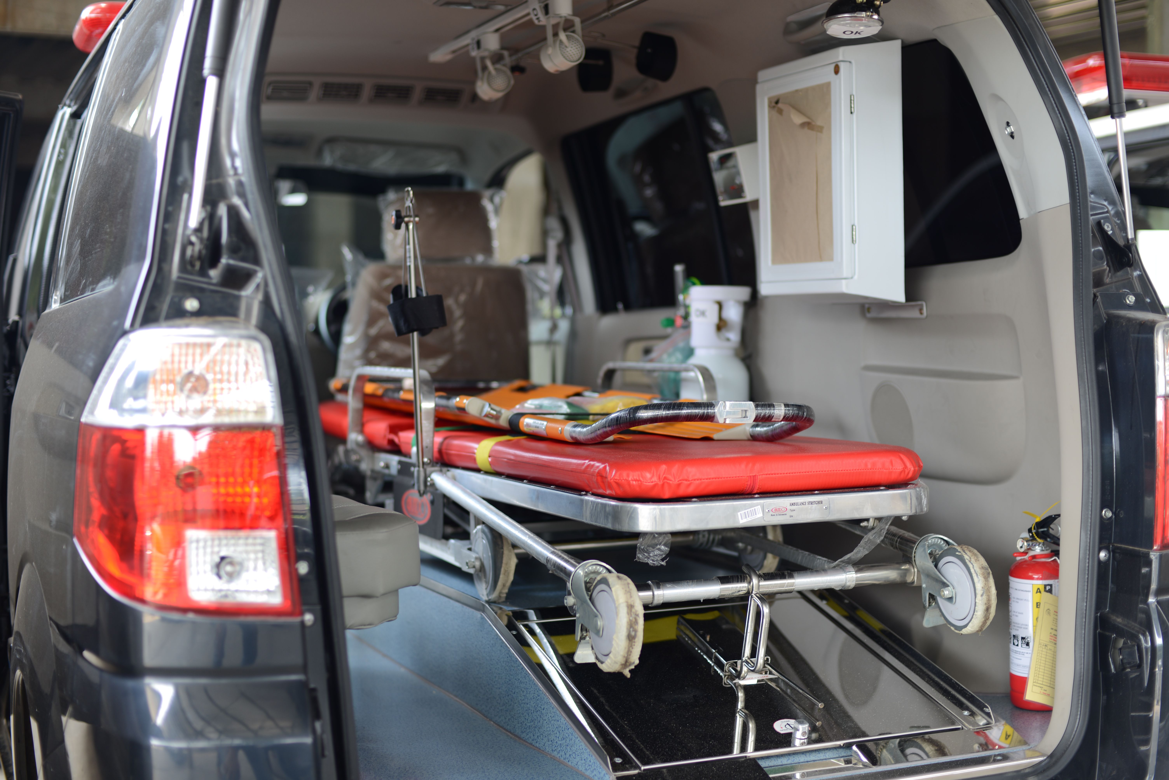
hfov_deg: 39.6
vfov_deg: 27.0
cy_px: 390
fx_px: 1624
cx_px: 584
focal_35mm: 50
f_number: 2.5
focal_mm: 50
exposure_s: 1/60
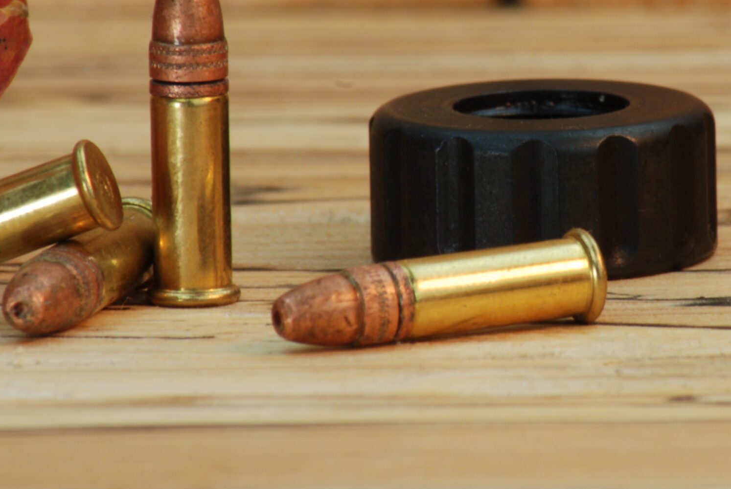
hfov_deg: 2.7
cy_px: 156
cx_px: 552
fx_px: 15674
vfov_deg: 1.8
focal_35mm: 771
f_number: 22
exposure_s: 1/13
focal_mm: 300
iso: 200
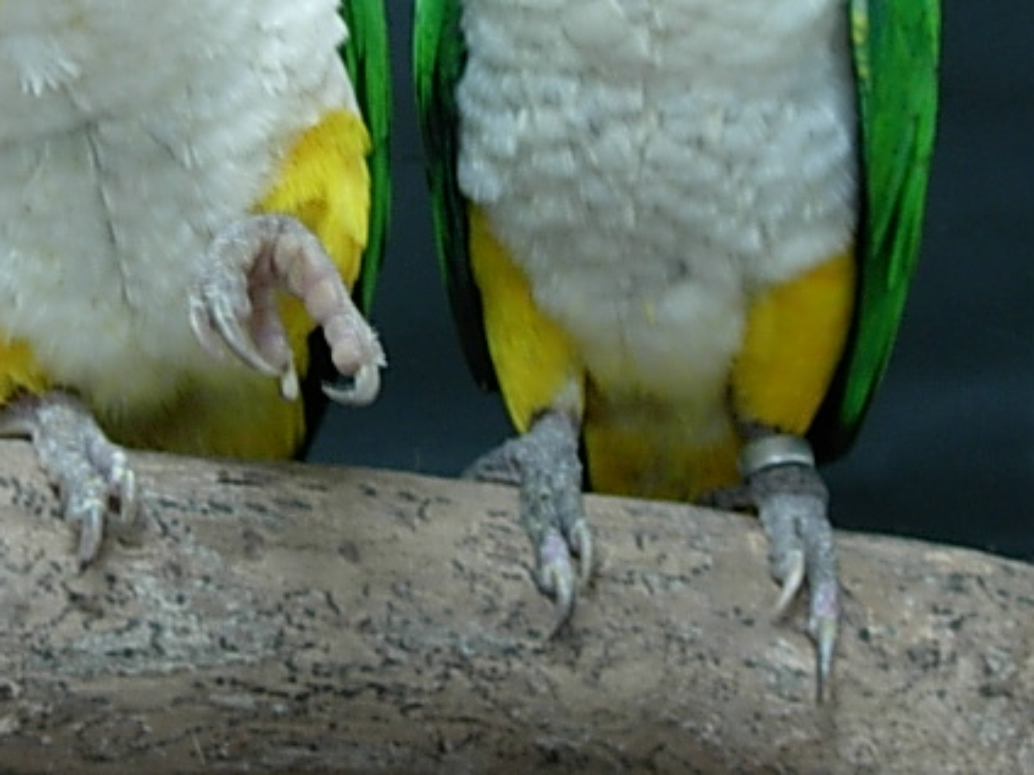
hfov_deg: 19.8
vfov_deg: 14.8
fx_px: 2957
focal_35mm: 99
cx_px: 346
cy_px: 58
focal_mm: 8.5
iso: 66
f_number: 2.9
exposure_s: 1/4
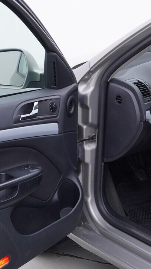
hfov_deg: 16.1
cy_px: 137
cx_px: 95
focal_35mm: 75
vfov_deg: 28.2
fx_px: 534
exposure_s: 1/50
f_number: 3.2
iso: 125
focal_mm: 24
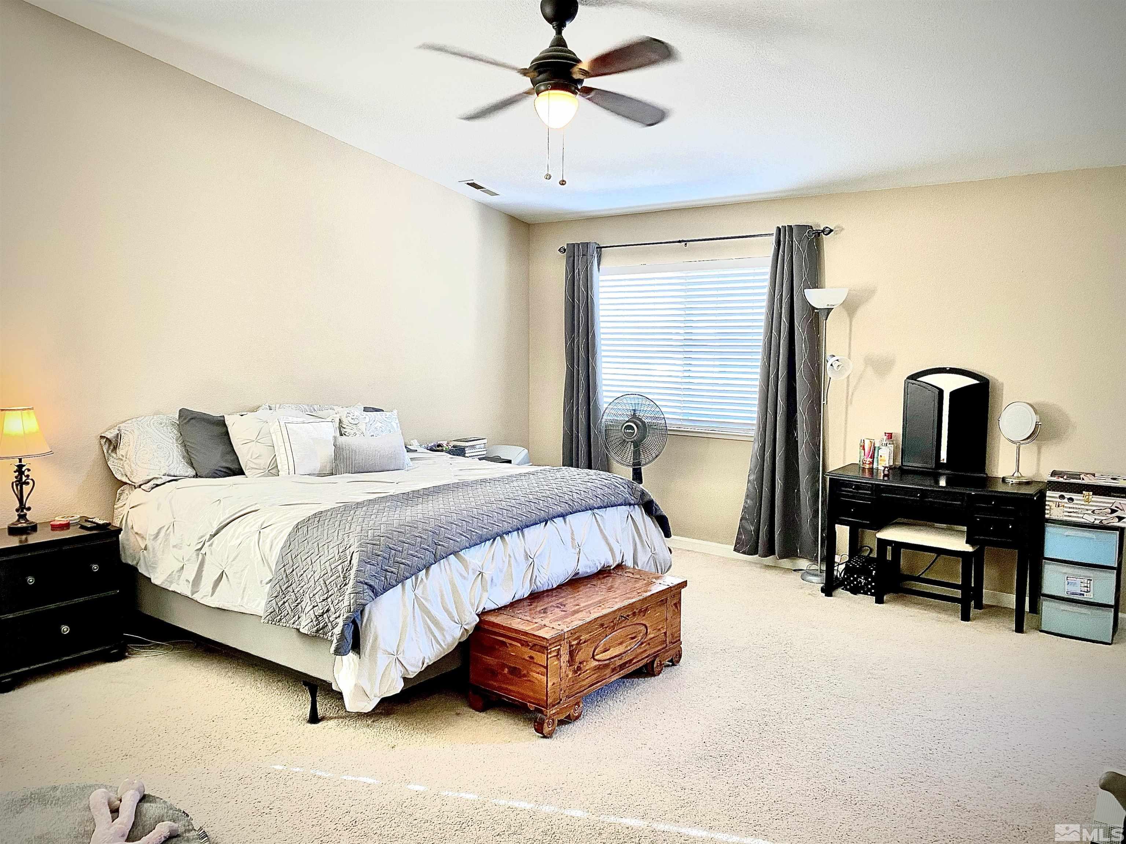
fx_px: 846
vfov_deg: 53.1
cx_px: 563
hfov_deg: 67.3
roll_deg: -0.5
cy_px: 422
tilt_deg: -4.5
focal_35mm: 26
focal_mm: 4.25
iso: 160
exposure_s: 1/60
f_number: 1.8
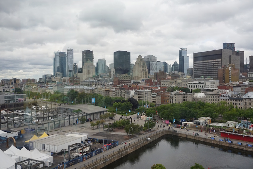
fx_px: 253
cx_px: 126
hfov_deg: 53.1
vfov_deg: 36.9
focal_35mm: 36
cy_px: 84
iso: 100
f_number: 8
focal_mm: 24
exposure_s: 1/80
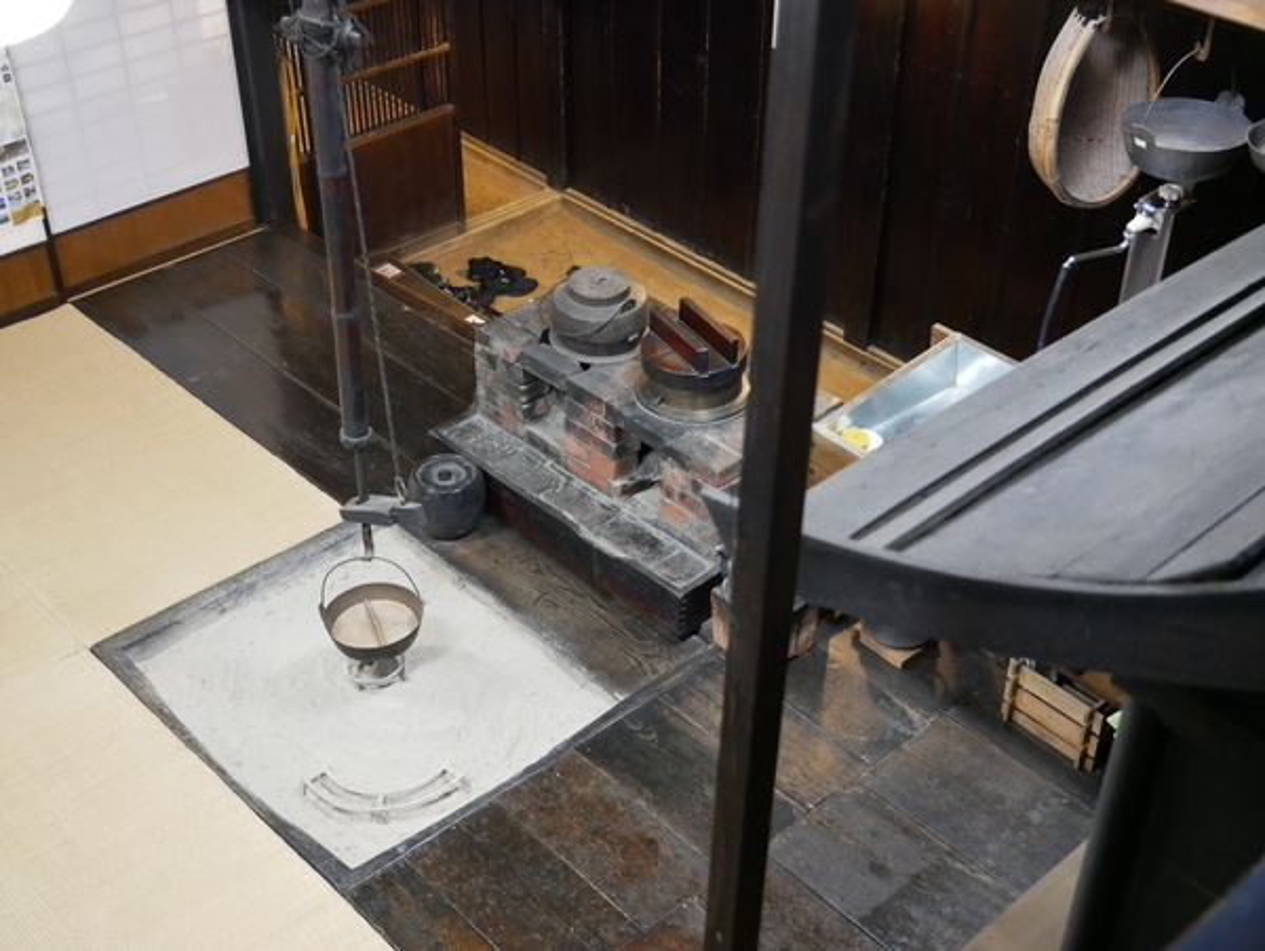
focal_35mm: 44
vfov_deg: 32.9
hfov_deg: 42.9
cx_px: 632
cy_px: 476
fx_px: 1609
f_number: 4.2
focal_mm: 22
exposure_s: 1/15
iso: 3200
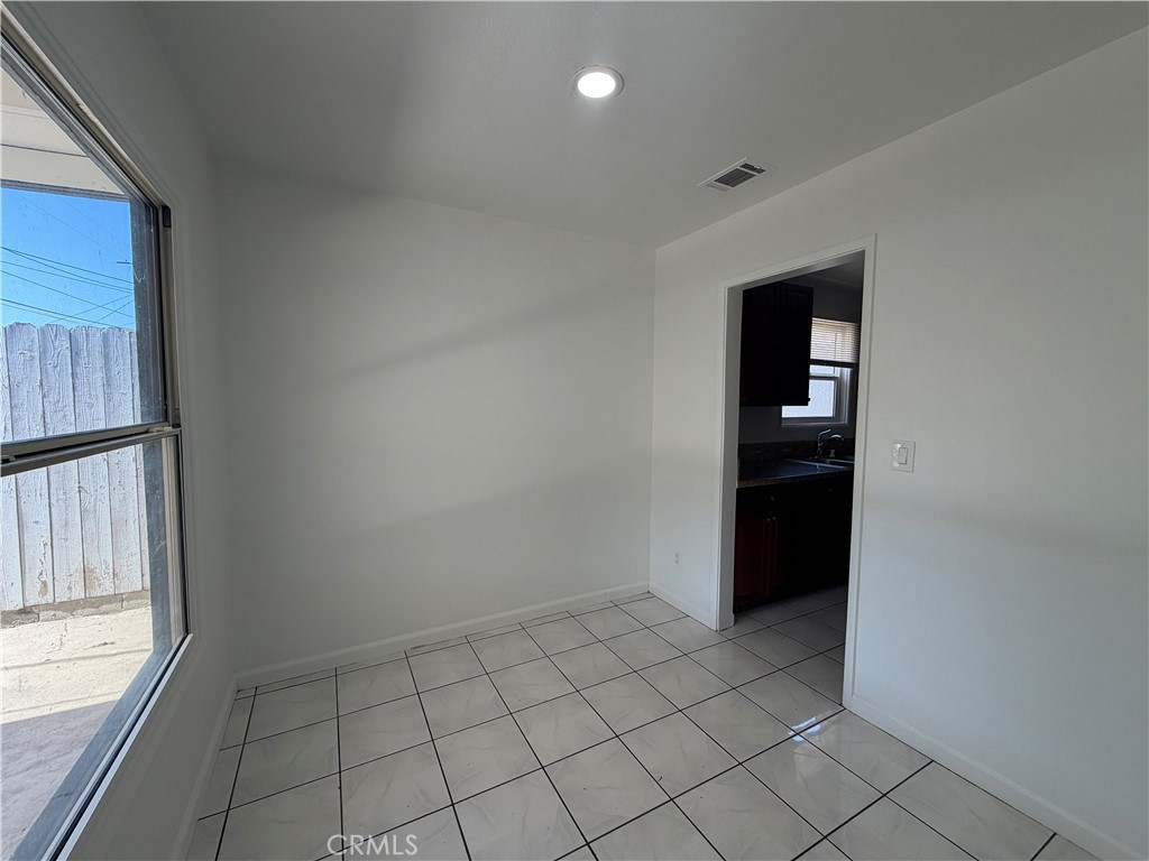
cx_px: 574
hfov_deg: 102.1
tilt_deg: -3.8
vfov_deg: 85.7
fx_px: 465
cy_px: 430
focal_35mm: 14
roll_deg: -0.5
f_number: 2.2
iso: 50
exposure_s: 1/123
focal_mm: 2.22
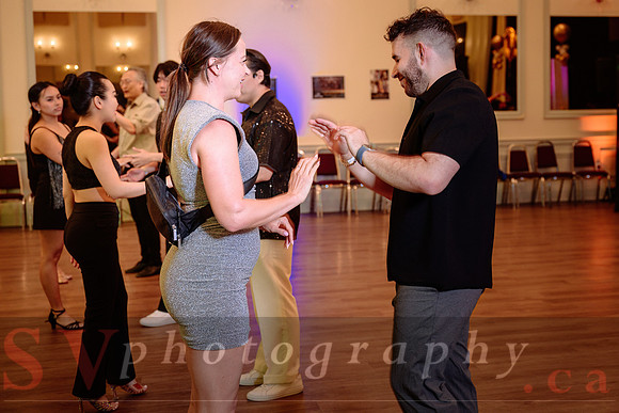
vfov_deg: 26.2
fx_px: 888
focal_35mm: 52
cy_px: 170
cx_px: 366
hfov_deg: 38.3
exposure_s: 1/60
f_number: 3.2
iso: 640
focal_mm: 43
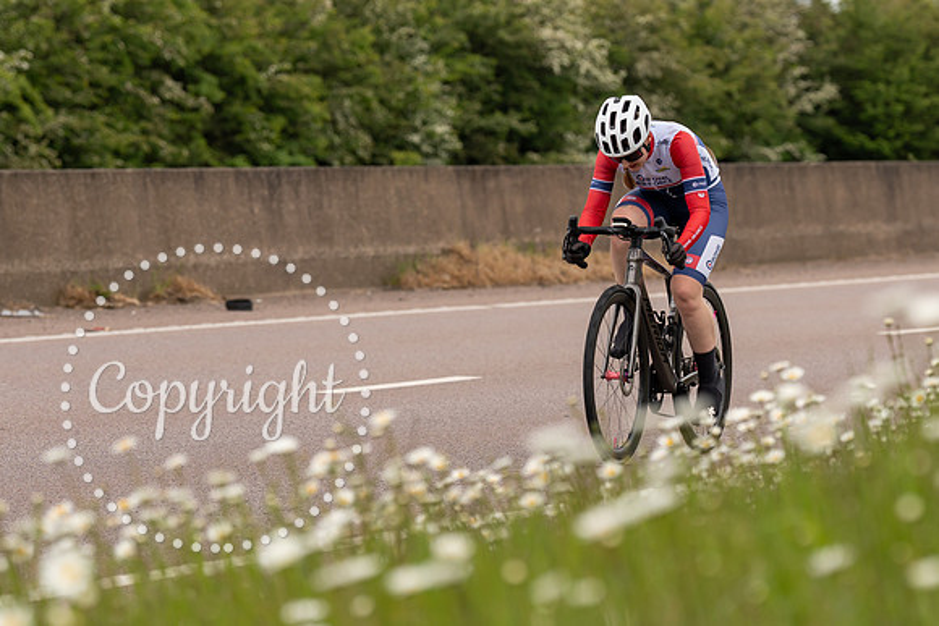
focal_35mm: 217
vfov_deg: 6.3
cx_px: 688
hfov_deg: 9.5
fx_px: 5672
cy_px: 224
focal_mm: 125
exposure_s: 1/1000
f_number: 3.5
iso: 250
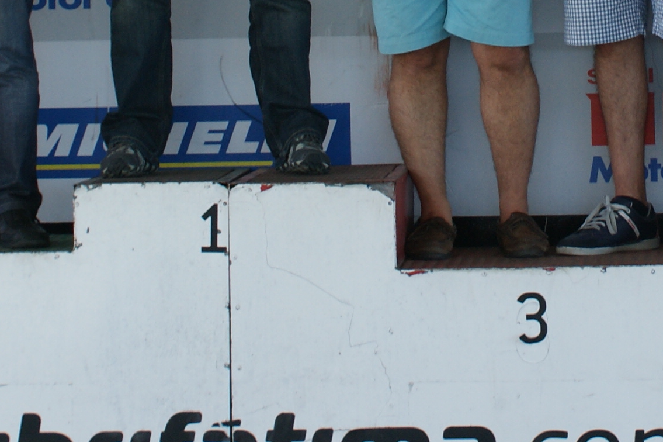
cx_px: 539
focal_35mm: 182
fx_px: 3351
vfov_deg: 7.4
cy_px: -164
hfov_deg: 11.3
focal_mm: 30
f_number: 5
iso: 125
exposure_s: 1/50
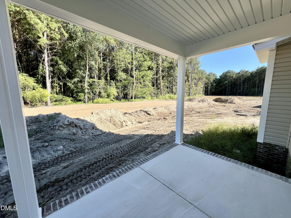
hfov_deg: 106.2
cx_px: 146
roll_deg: +0.2
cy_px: 109
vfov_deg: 89.9
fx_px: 109
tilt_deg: -7.4
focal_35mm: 13
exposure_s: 1/769
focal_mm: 1.57
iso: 32
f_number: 1.8
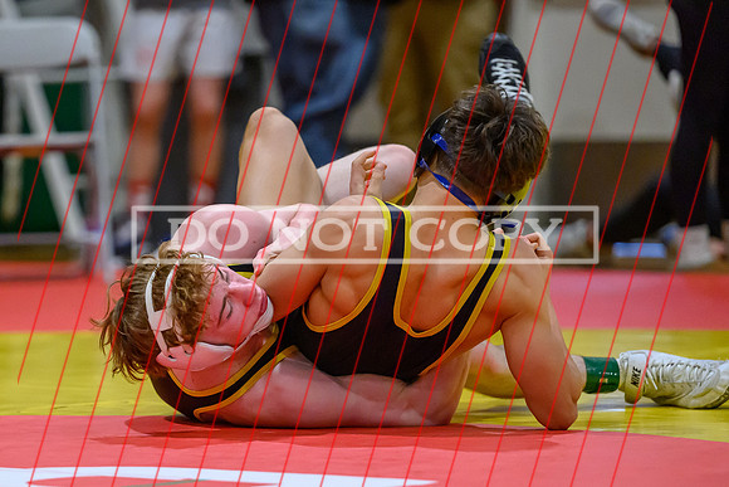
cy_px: 324
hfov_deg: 7.7
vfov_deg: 5.1
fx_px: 5431
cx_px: 191
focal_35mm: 268
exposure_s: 1/800
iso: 7200
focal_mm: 170
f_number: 2.8
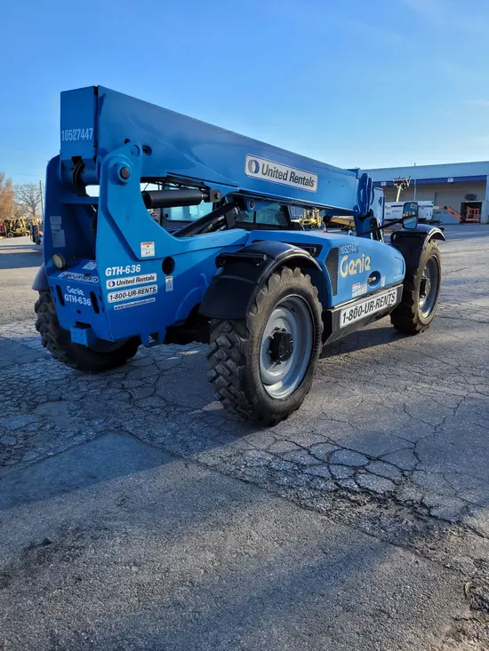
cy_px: 326
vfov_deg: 67.3
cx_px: 244
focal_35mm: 26
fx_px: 490
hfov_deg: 53.1
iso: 40
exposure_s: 1/880
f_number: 1.8
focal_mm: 5.4
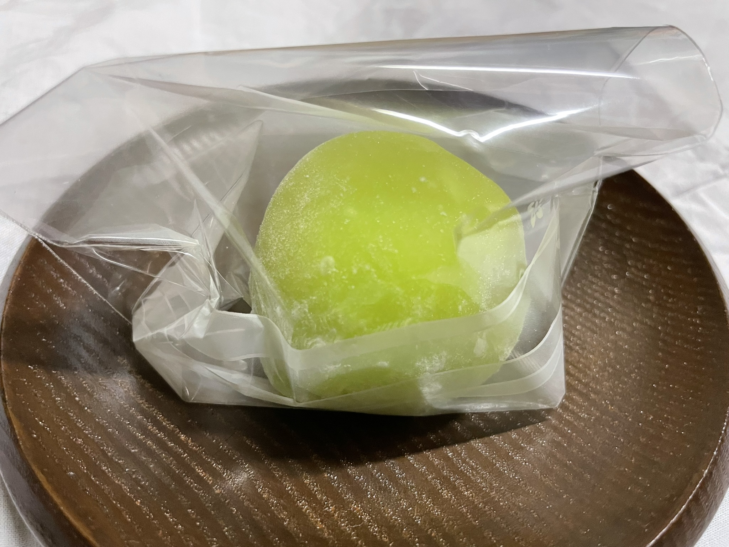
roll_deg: +1.3
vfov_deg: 53.1
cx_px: 364
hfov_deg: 67.3
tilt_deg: -42.8
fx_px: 548
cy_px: 274
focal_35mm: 26
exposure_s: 1/50
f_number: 1.6
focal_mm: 4.2
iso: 400
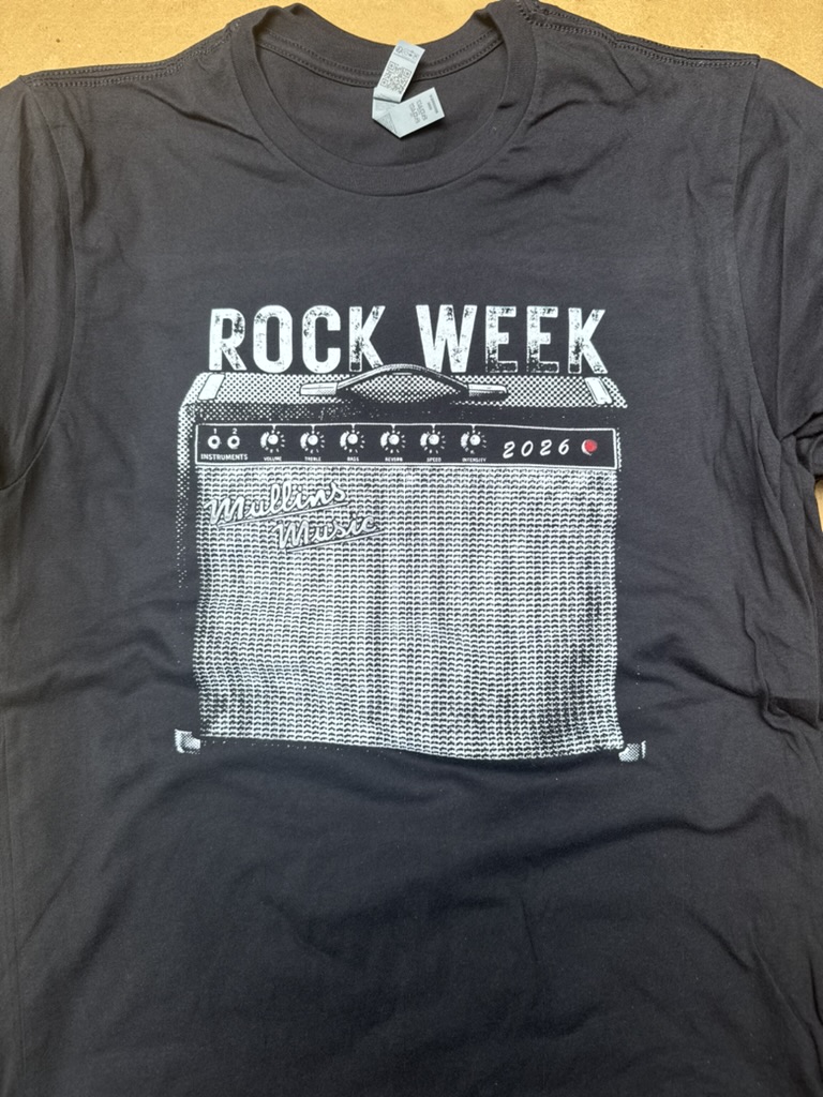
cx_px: 412
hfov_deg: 56.8
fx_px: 761
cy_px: 548
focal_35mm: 24
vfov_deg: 71.6
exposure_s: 1/120
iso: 64
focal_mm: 6.76
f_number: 1.78
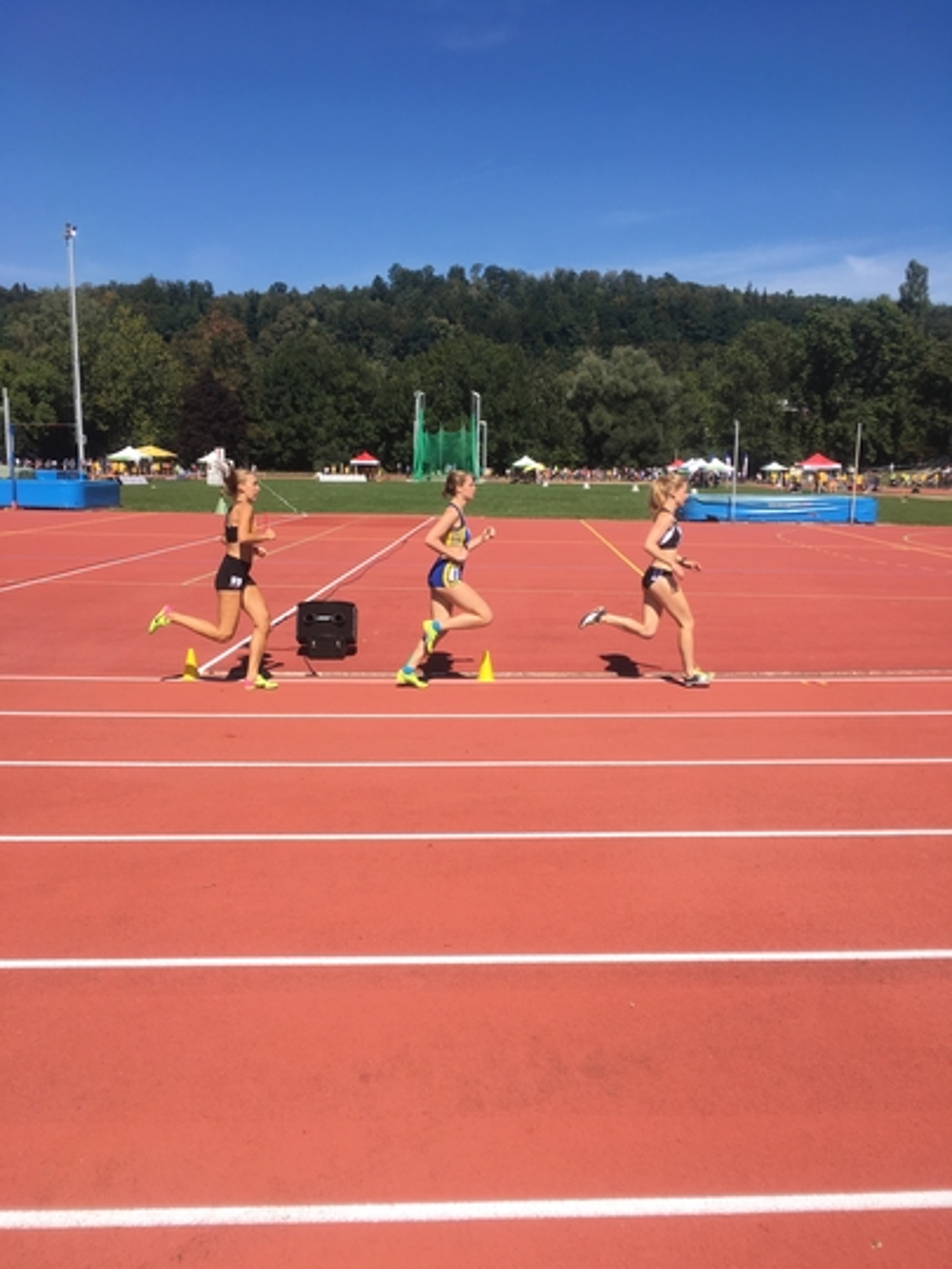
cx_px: 476
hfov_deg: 48.2
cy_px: 634
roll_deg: -0.7
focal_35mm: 29
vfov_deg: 61.7
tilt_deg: -8.5
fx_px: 1063
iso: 25
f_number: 2.2
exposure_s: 1/1508
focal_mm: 4.15
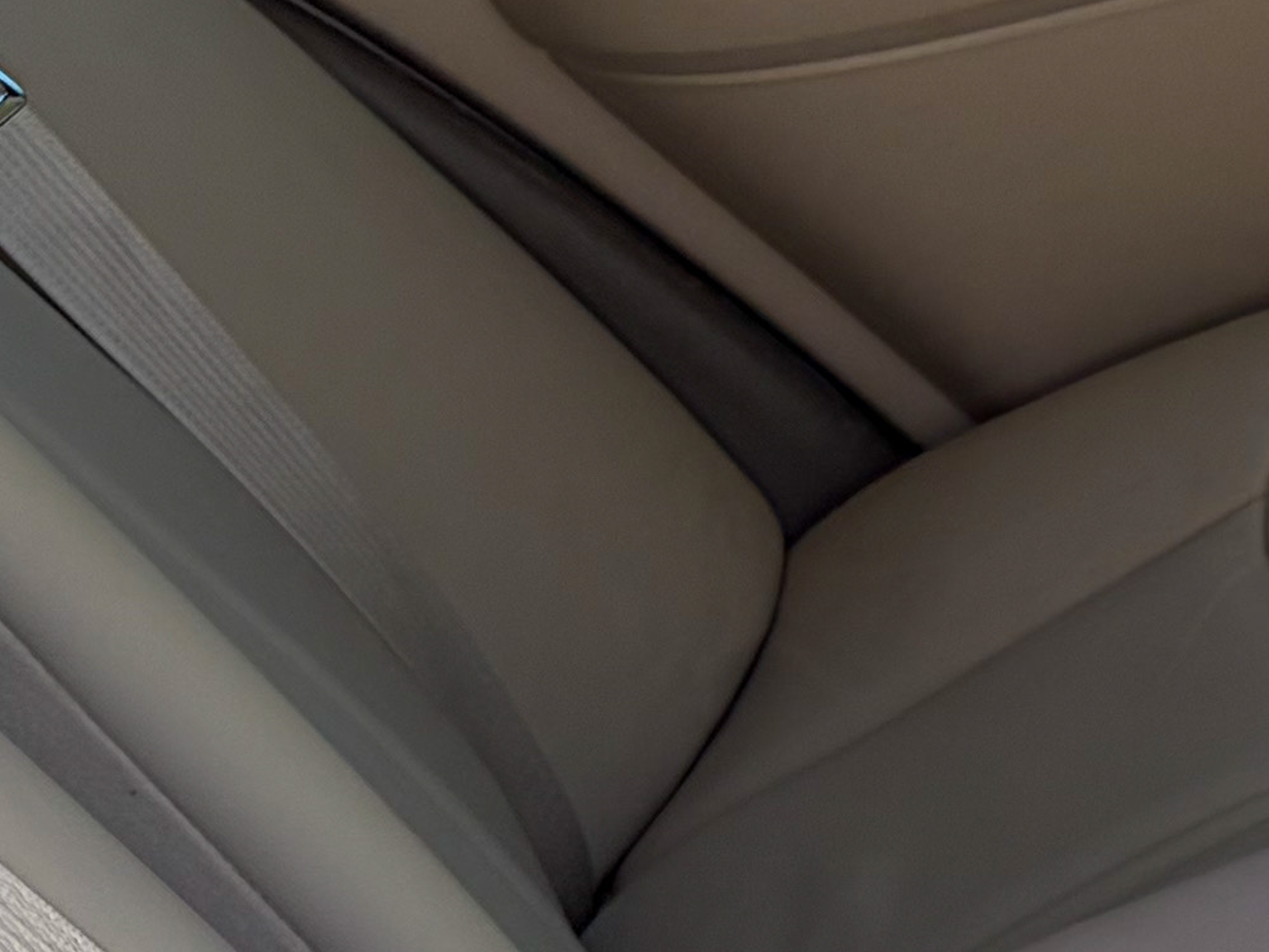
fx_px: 5428
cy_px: 1277
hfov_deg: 11.2
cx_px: 3038
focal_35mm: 148
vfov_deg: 9.8
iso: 64
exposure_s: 1/561
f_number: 1.6
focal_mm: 5.96
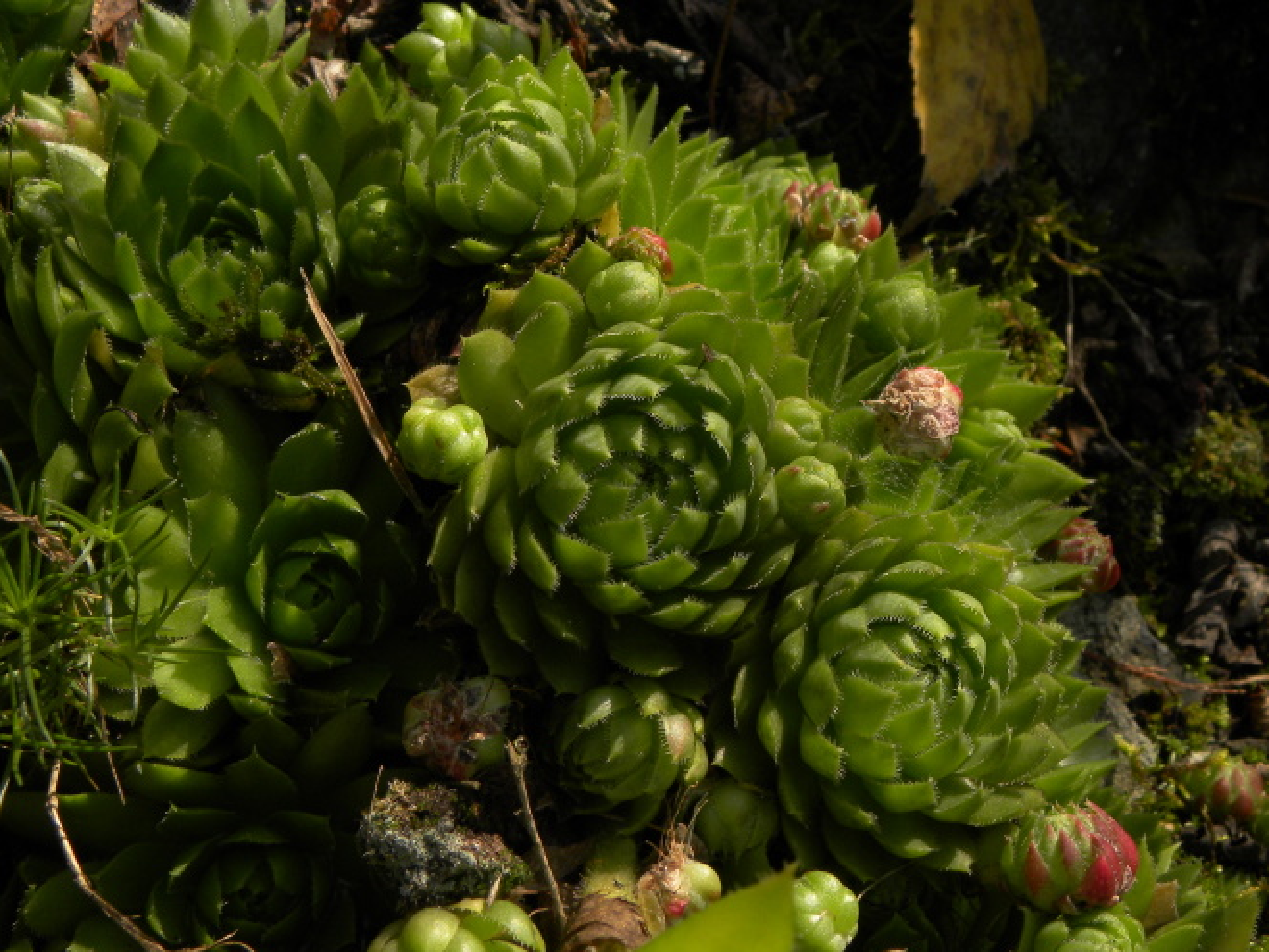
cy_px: 408
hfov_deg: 30.7
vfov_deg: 23.3
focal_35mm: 63
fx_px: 2310
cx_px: 644
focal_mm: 9.2
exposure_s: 1/320
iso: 64
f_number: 5
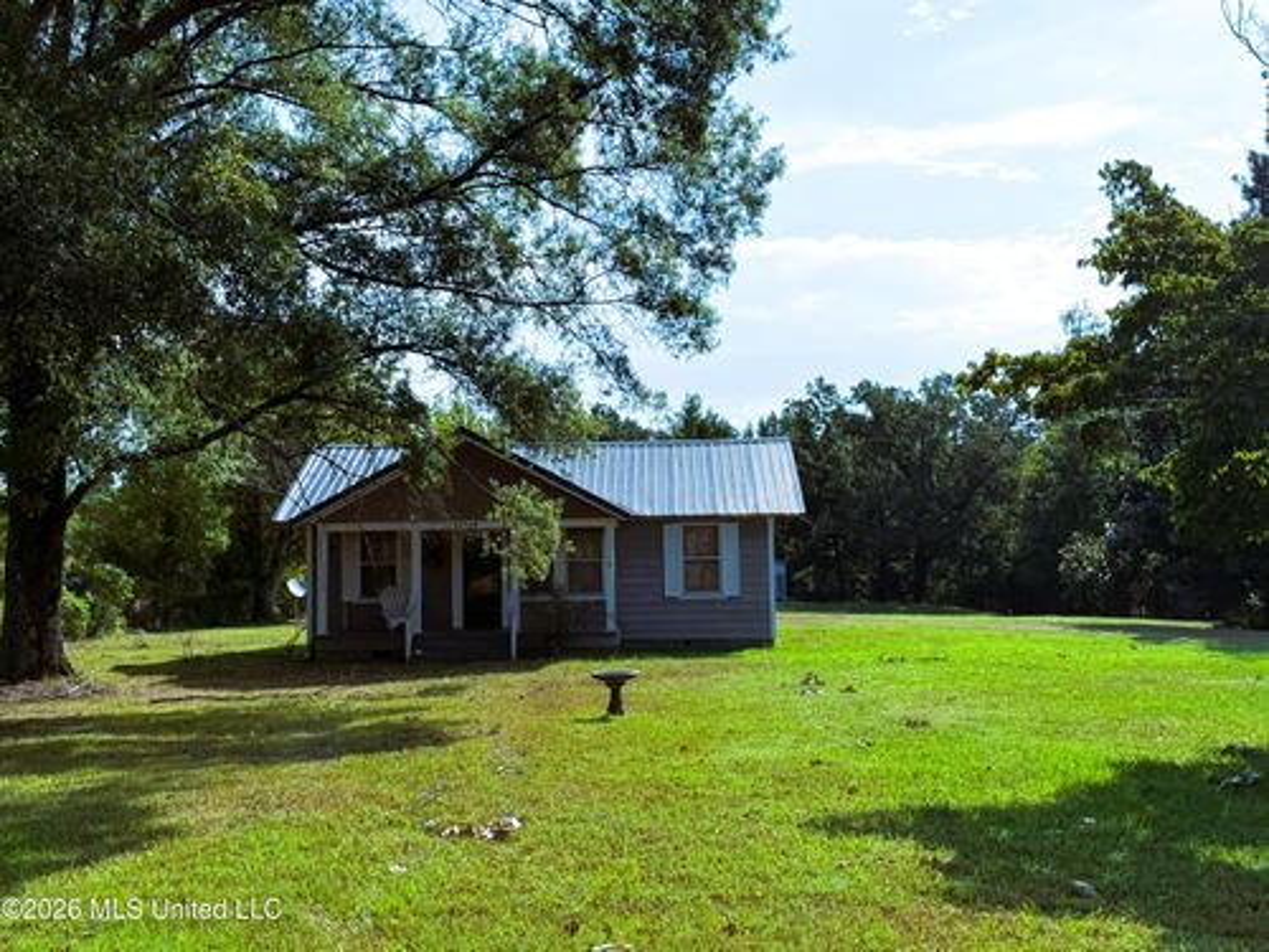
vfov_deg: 35.1
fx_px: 1503
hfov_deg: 45.8
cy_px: 476
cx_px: 634
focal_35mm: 41
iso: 100
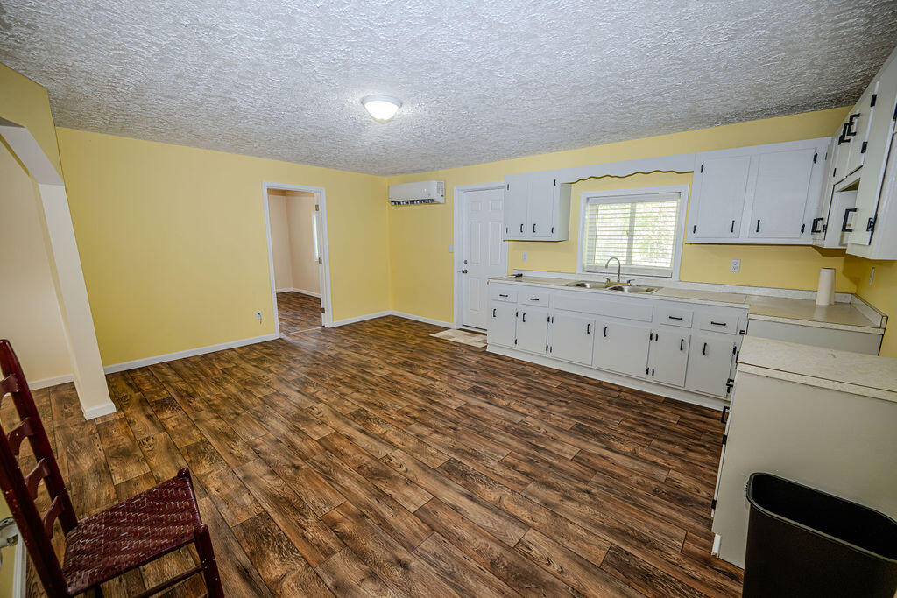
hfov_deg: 102.8
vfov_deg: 79.8
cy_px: 299
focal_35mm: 14
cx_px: 448
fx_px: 358
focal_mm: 14
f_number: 4
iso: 2000
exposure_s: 1/200
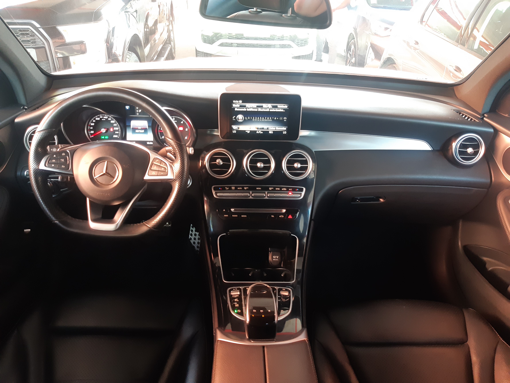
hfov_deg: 67.3
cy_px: 192
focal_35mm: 26
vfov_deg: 53.1
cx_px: 255
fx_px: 383
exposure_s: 1/25
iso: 250
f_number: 1.7
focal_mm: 3.92
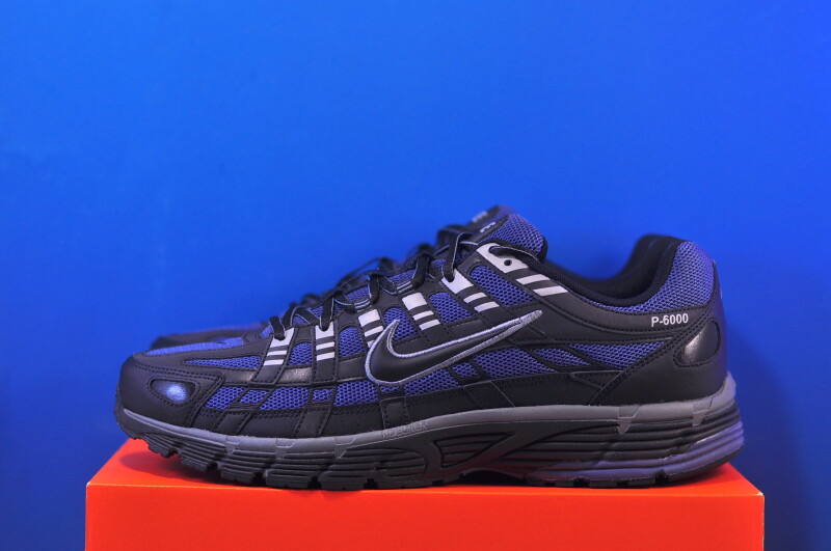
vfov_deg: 18.1
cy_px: 276
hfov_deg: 27.0
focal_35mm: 75
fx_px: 1729
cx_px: 416
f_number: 2.5
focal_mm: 50
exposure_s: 1/320
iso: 250
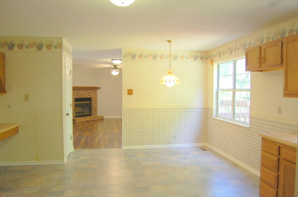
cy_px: 98
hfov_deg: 67.5
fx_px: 223
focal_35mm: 27
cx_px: 149
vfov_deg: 47.8
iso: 400
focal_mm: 18
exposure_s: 1/50
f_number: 3.5
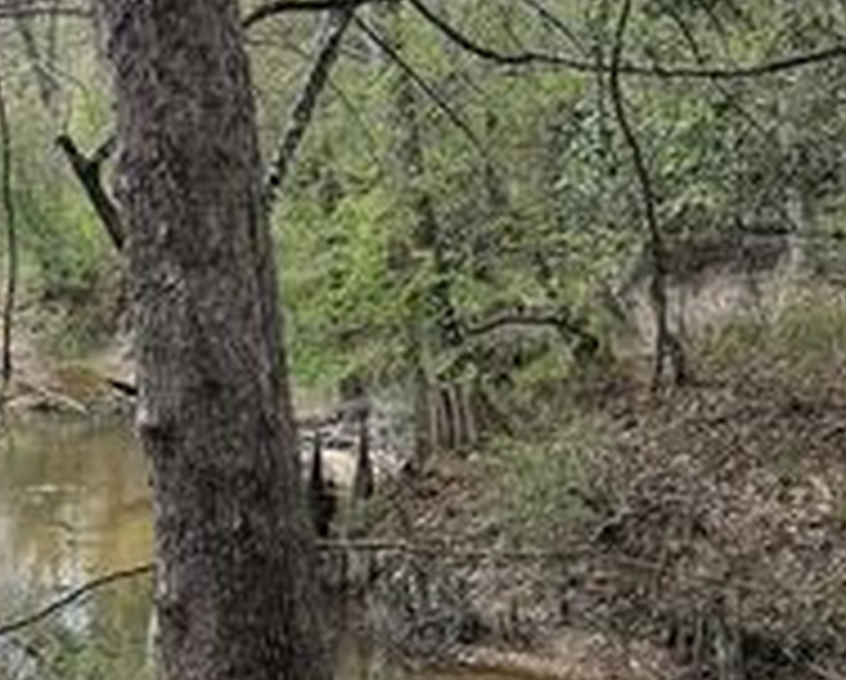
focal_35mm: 83
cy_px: 295
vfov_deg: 18.5
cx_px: 54
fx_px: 2081
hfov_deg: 22.3
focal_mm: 6.76
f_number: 1.78
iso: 100
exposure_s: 1/1410
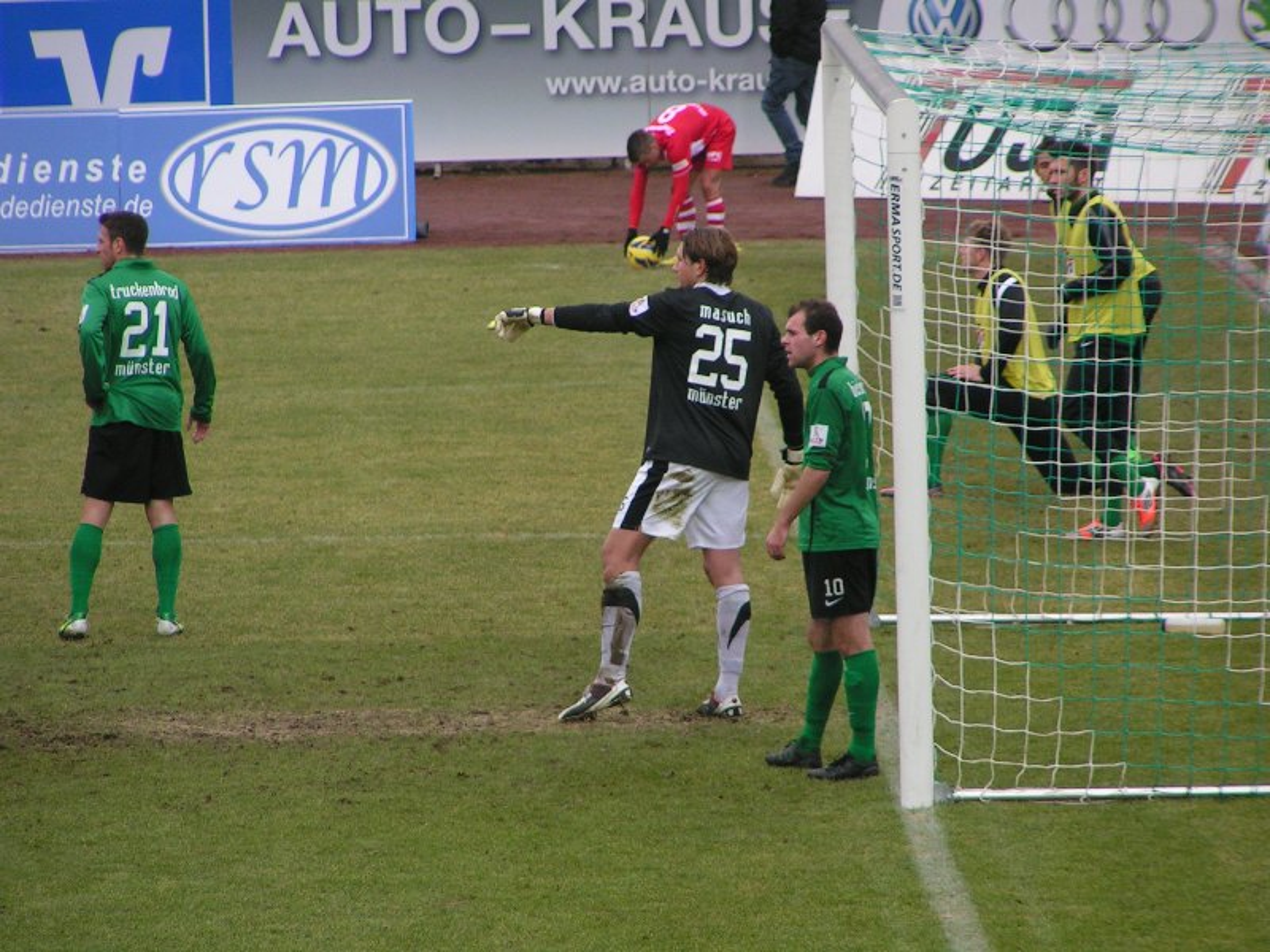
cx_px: 635
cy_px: 476
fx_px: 12474
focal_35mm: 340
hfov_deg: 5.8
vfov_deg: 4.4
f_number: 3.5
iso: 100
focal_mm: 52
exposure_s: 1/400
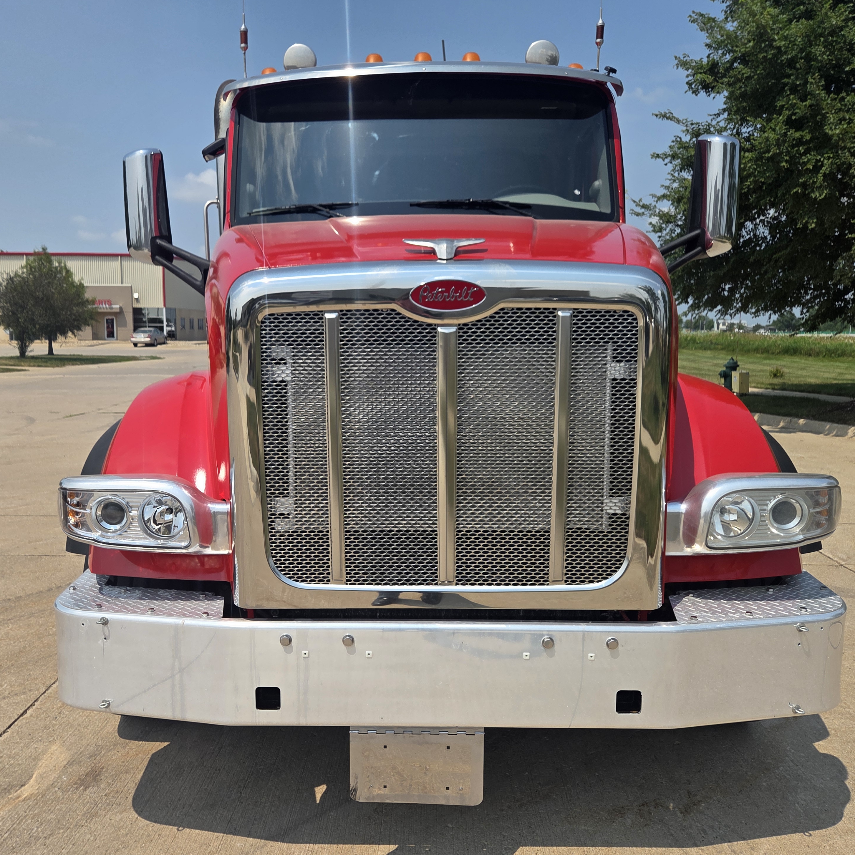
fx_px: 782
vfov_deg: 57.3
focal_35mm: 28
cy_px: 419
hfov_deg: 57.3
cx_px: 407
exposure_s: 1/7891
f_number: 1.8
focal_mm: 5.4
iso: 80
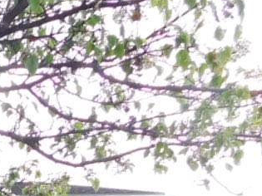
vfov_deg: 10.5
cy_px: 420
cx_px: -319
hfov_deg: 12.8
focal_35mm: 127
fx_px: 961
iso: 125
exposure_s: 1/80
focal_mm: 4.5
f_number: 3.1
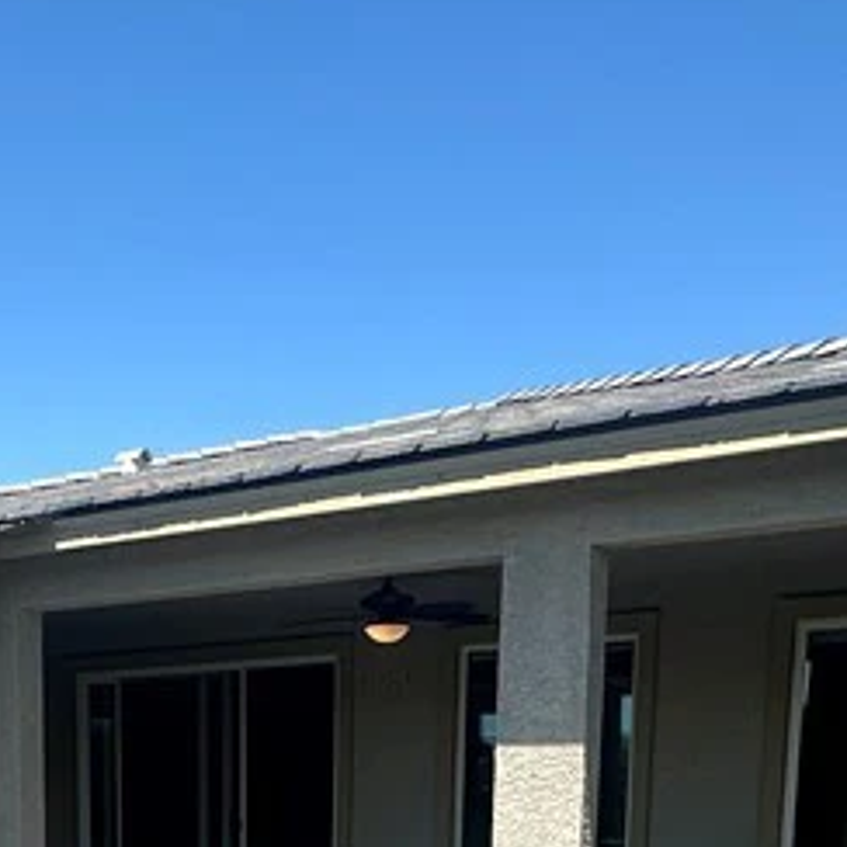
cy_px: 1059
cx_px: 187
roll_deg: +0.4
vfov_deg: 28.0
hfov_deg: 32.0
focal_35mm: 52
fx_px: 1440
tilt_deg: -10.1
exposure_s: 1/1289
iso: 50
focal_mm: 2.22
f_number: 2.2
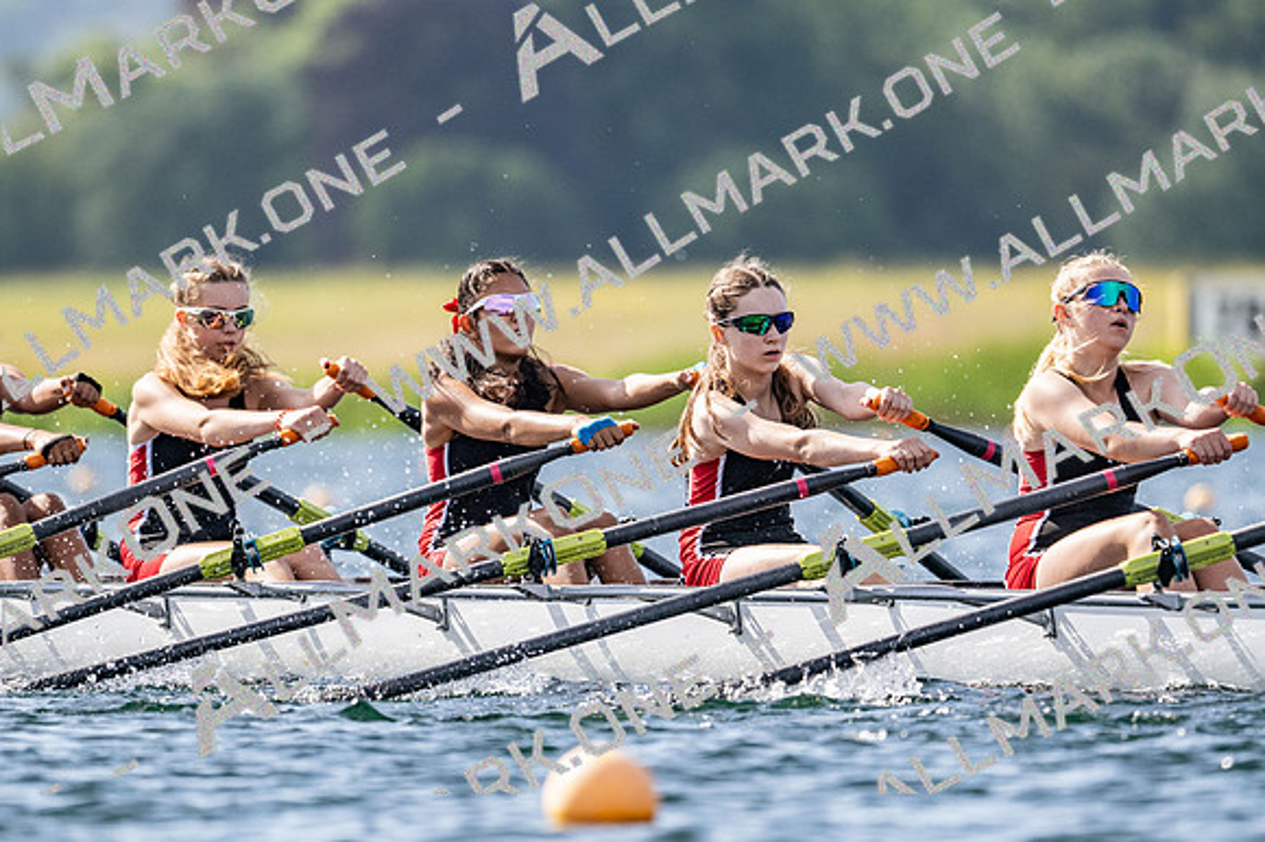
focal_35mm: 600
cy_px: 421
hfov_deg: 3.4
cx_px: 632
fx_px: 21071
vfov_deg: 2.3
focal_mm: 400
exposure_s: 1/2500
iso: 280
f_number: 4.5
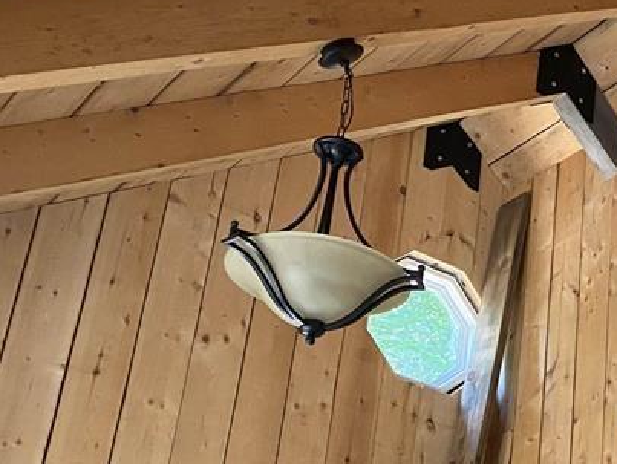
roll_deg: +0.4
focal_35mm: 66
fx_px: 1177
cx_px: 733
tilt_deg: +21.1
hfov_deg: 26.3
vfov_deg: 21.9
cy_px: 403
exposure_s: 1/60
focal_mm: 4.25
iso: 125
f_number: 1.8
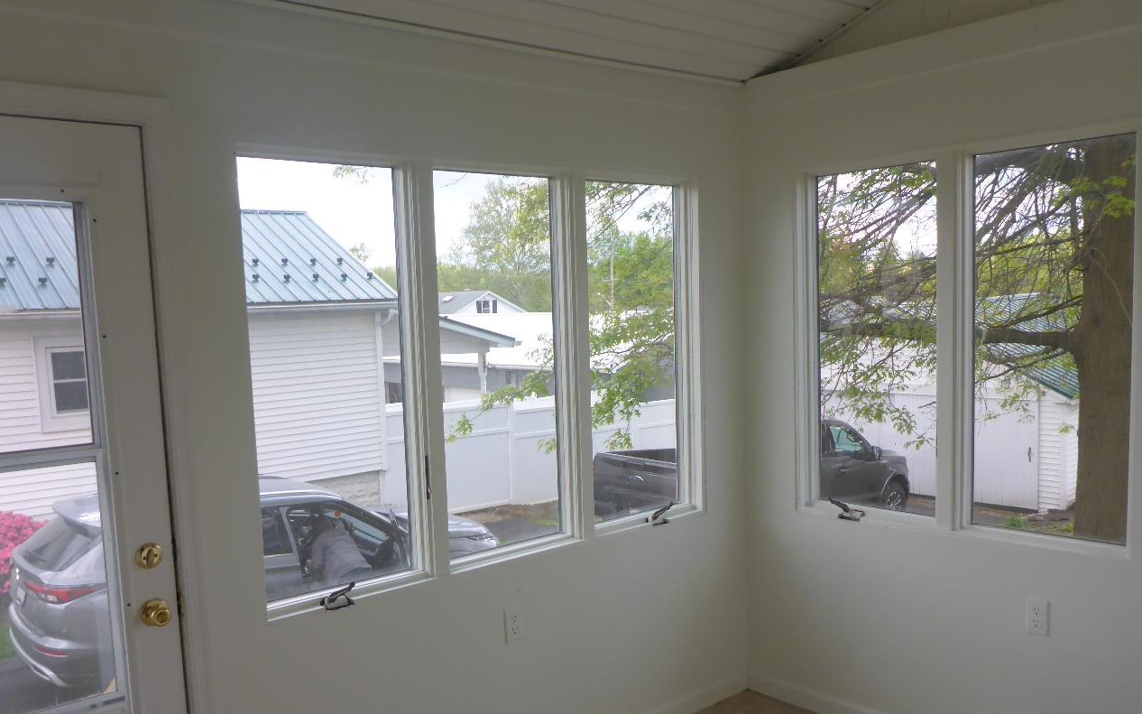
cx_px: 572
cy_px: 432
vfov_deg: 41.6
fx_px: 934
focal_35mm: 30
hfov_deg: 62.9
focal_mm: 4.9
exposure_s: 1/200
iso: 100
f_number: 3.3
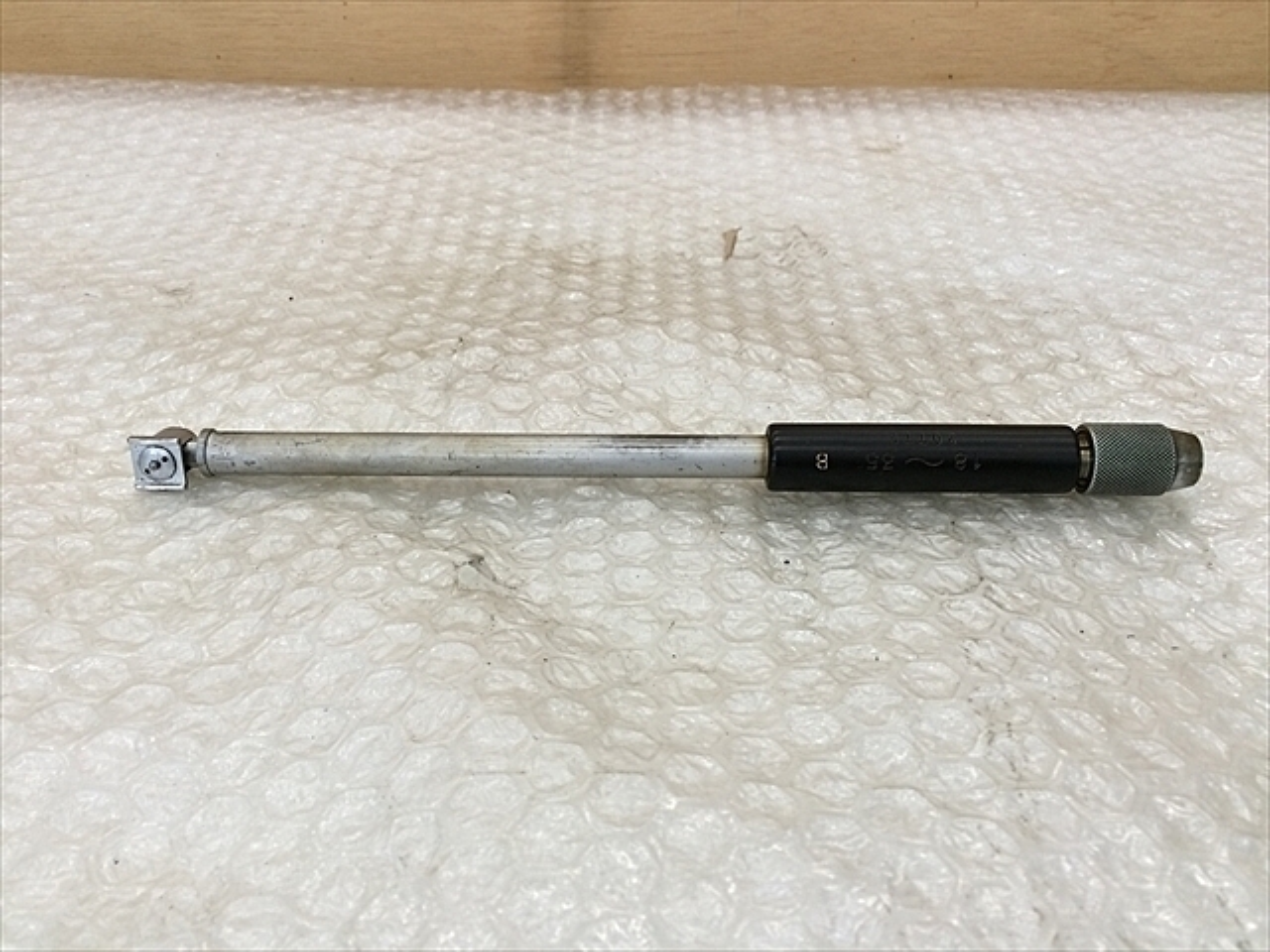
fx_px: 1064
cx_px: 635
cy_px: 476
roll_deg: -1.4
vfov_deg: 48.2
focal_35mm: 29
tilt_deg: -36.6
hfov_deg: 61.7
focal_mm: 4.15
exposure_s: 1/40
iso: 40
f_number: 2.2
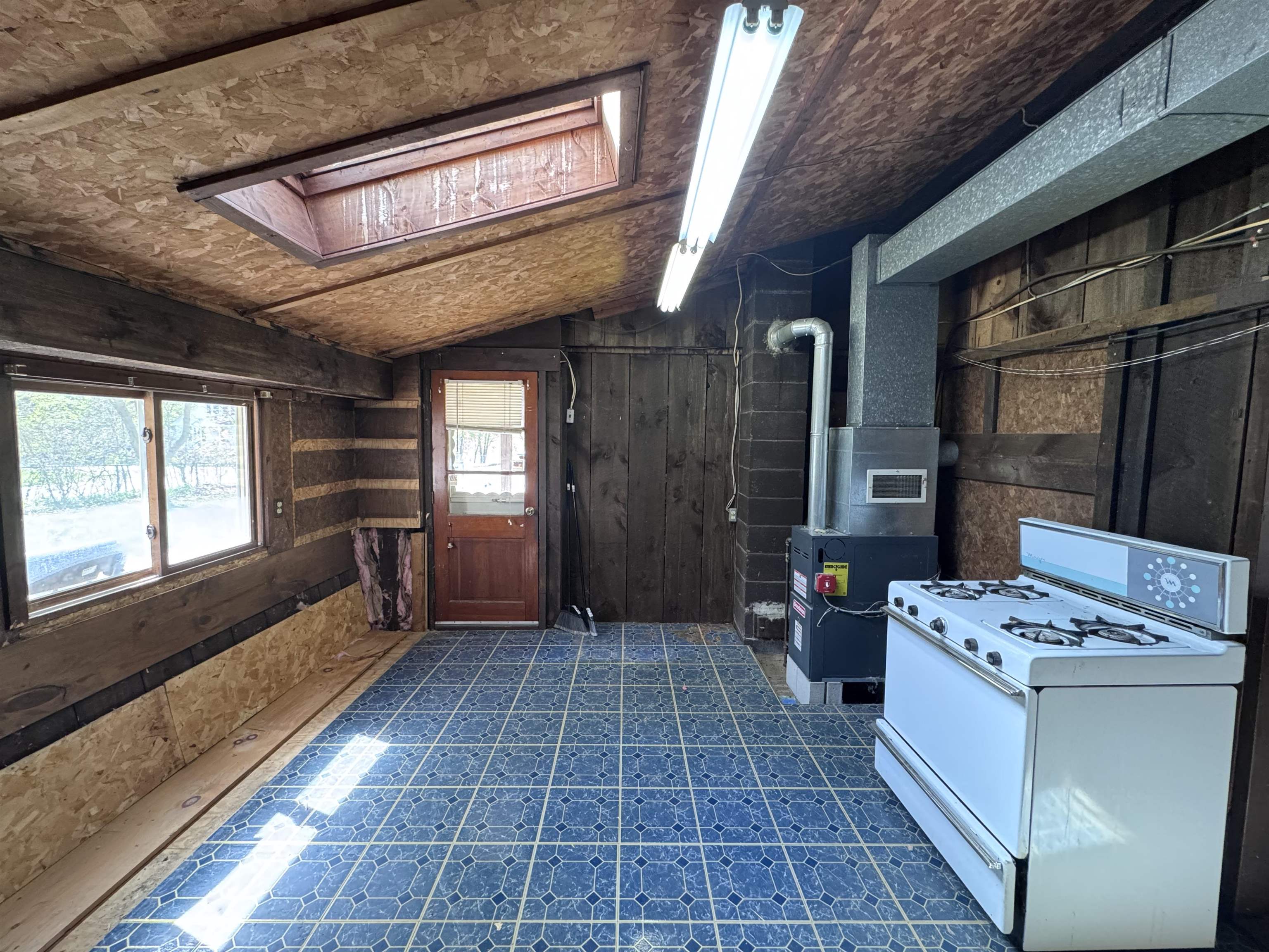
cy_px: 476
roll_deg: -0.8
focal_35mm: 14
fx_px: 513
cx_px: 634
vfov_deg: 85.7
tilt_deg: -4.8
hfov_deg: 102.1
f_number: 2.2
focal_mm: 2.22
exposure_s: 1/60
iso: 500
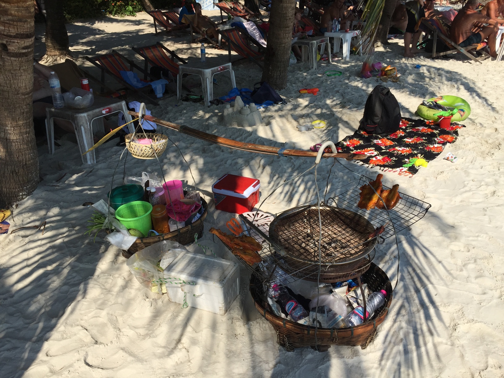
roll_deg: +0.6
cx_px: 252
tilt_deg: -25.9
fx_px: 422
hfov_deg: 61.7
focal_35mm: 29
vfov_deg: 48.2
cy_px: 189
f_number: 2.2
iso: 32
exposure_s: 1/3300
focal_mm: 4.15
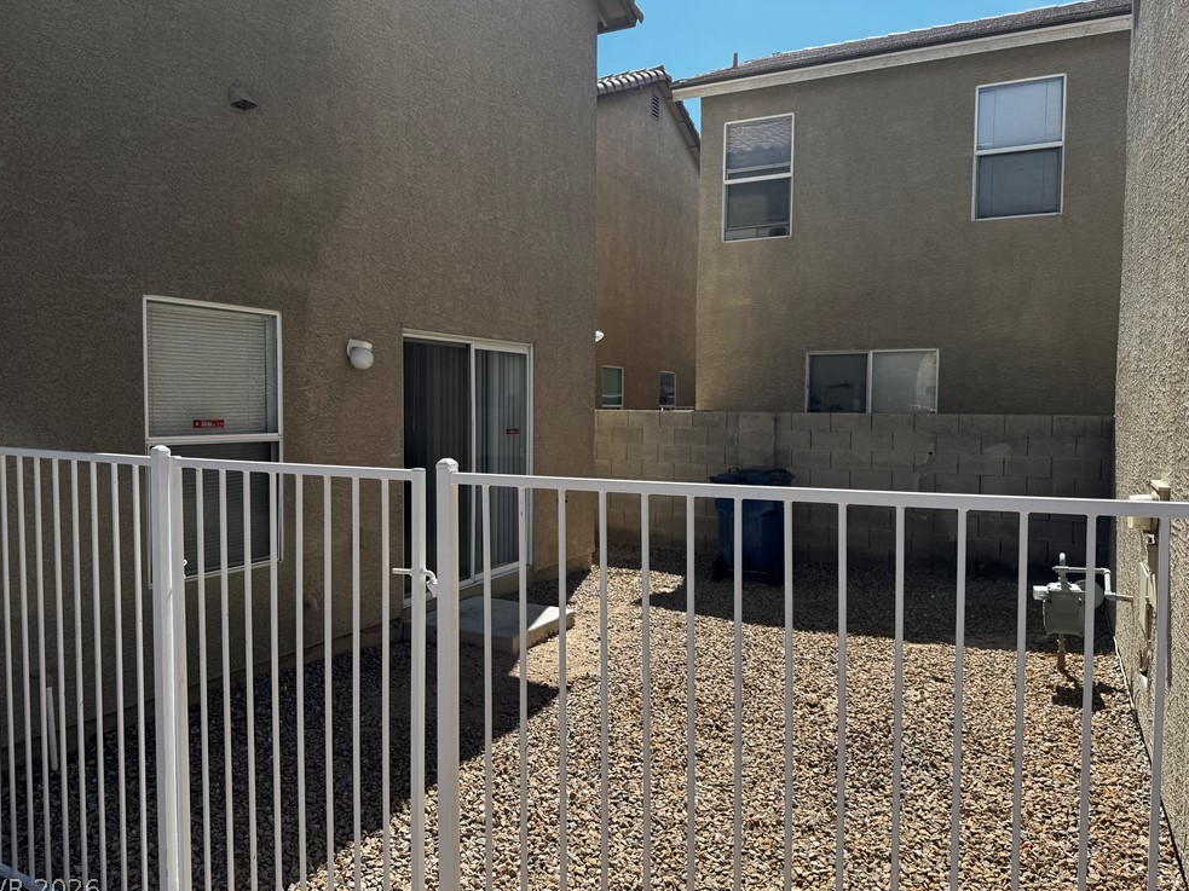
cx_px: 588
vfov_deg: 54.9
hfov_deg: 69.4
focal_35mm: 25
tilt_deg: -3.2
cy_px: 445
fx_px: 859
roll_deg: +0.0
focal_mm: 6.76
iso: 80
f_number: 1.78
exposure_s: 1/3247
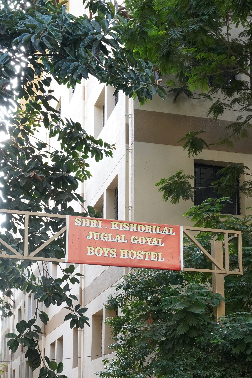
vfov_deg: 30.4
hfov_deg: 20.9
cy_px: 284
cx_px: 126
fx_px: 682
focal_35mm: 65
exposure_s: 1/125
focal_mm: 43
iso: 4000
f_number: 14
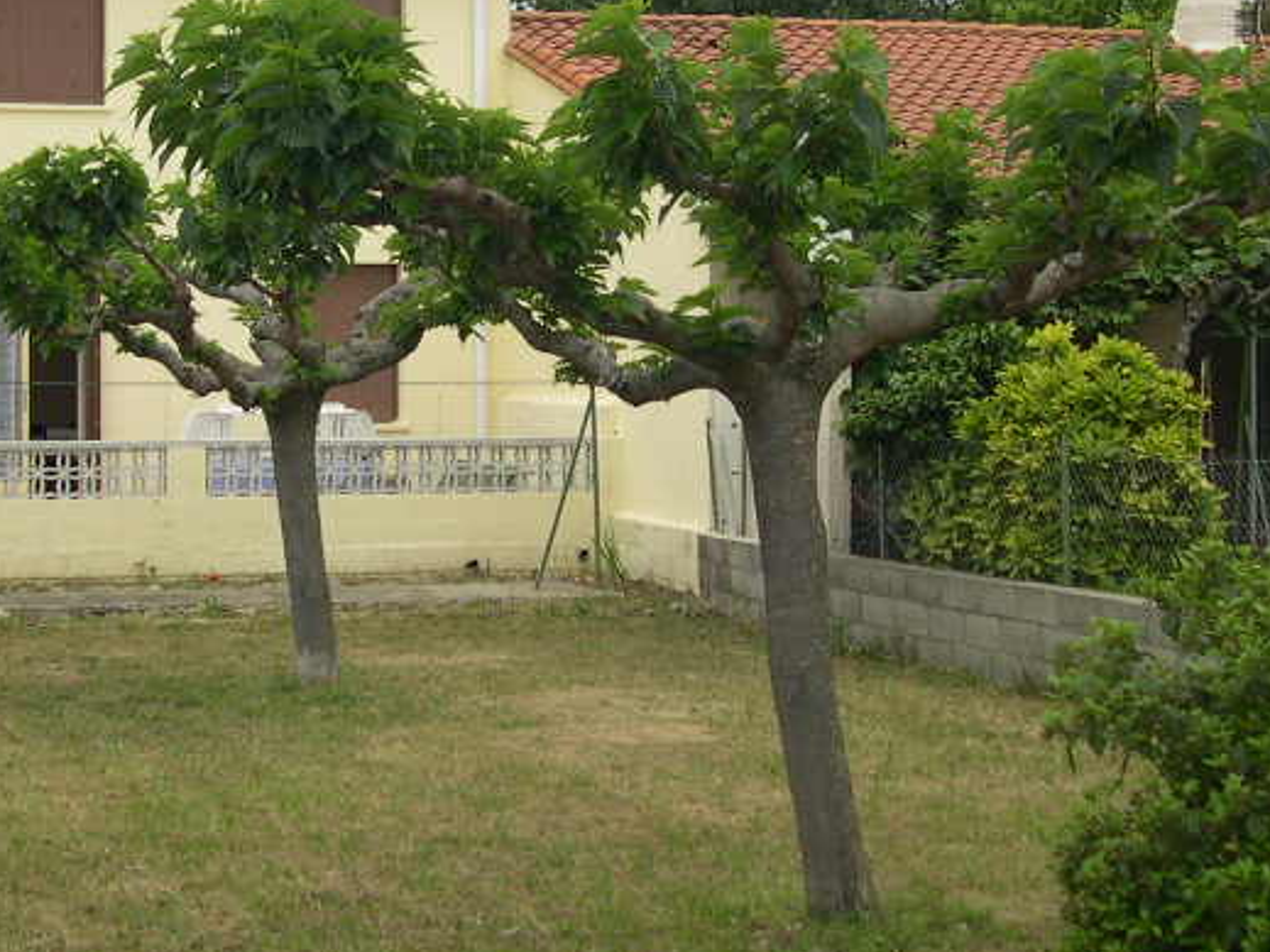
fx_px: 2751
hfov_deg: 25.6
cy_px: 303
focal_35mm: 75
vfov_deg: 19.6
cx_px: 262
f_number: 2.8
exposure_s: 1/758
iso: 141
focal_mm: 8
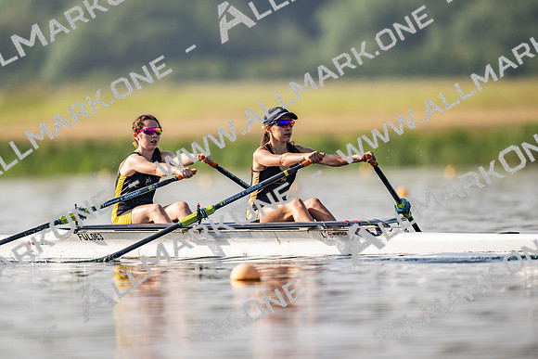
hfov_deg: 3.4
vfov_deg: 2.3
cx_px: 269
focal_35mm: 600
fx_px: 8968
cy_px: 180
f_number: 4
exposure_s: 1/2500
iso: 160
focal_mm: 600
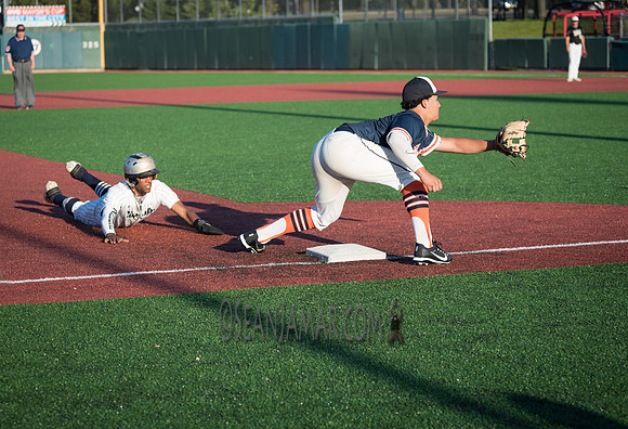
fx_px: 1718
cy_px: 258
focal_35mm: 98
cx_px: 278
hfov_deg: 20.7
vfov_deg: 14.2
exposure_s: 1/1250
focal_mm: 80
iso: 200
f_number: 4
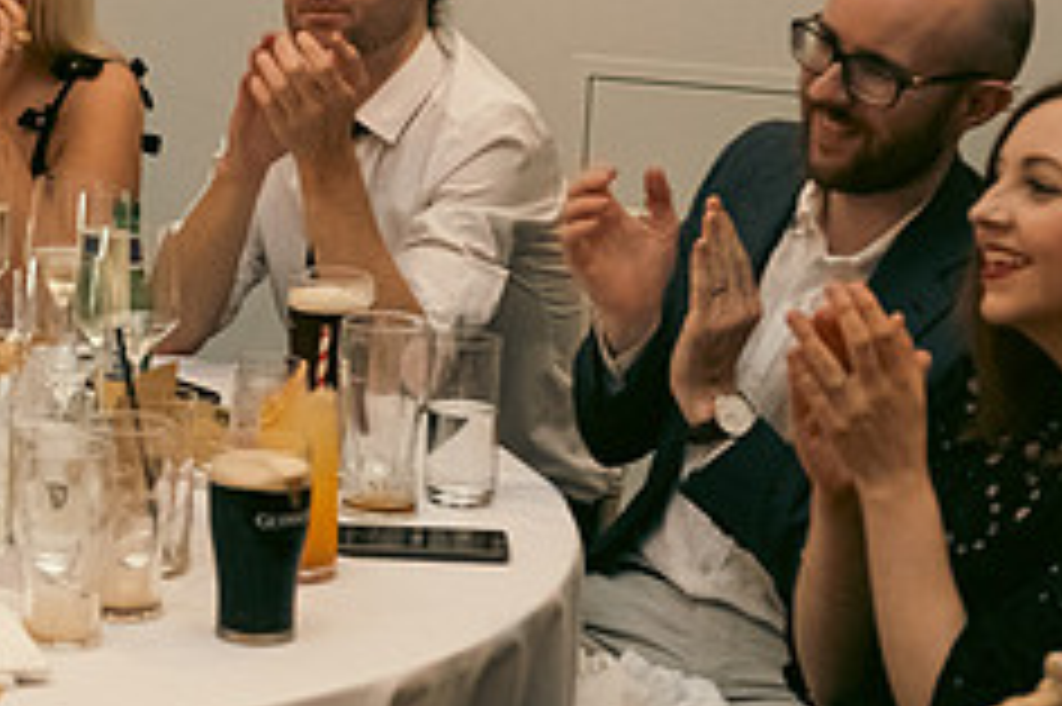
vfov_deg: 10.7
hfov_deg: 15.7
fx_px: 3773
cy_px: 259
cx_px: -32
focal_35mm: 128
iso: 2000
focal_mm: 52
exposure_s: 1/160
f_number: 3.5
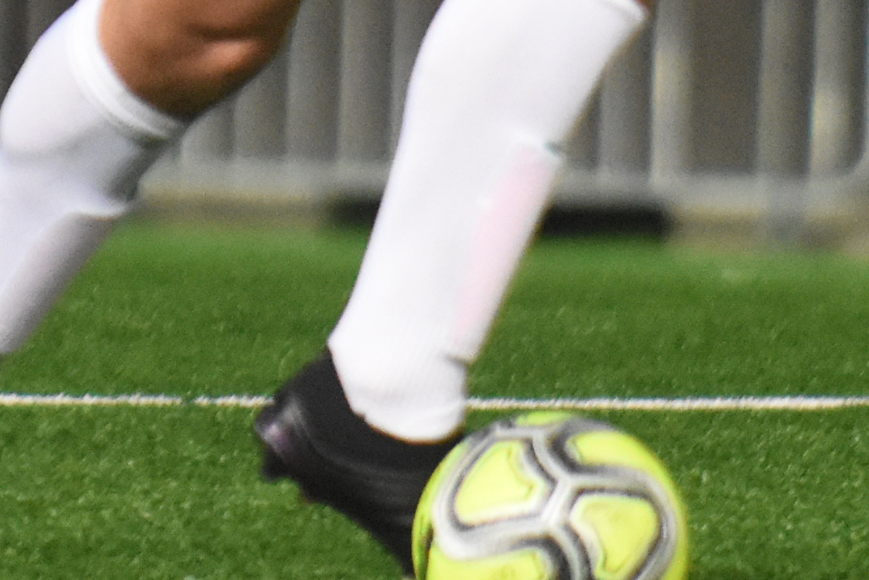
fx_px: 32641
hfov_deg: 1.5
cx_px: 183
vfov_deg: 1.0
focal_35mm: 1352
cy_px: -378
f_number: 2.8
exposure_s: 1/1250
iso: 4000
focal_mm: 200
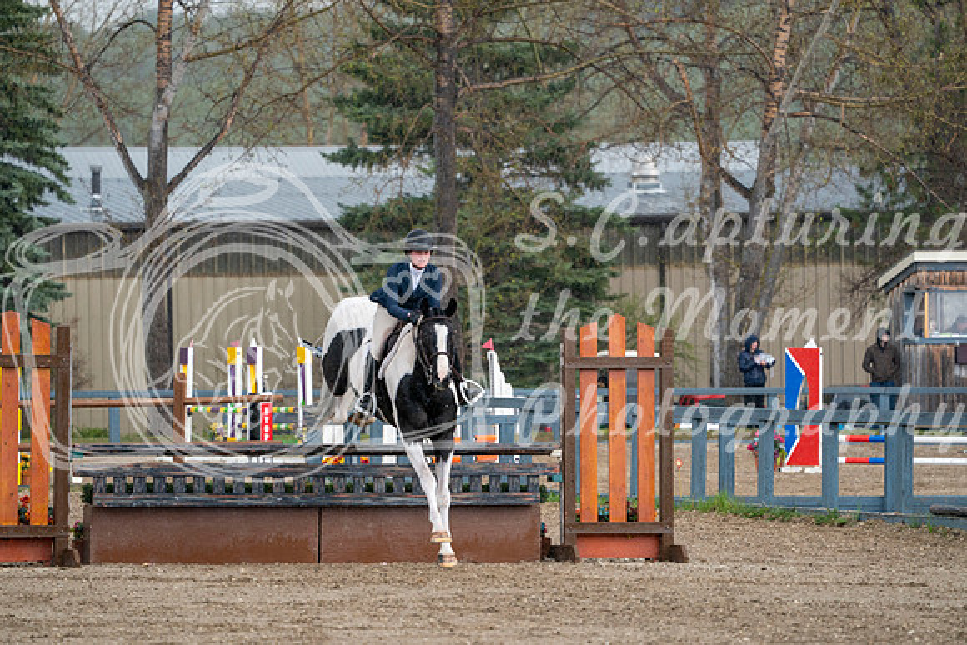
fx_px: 8060
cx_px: 484
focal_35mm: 300
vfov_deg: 4.6
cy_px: 322
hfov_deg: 6.9
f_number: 5.6
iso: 1250
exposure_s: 1/1250
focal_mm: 300
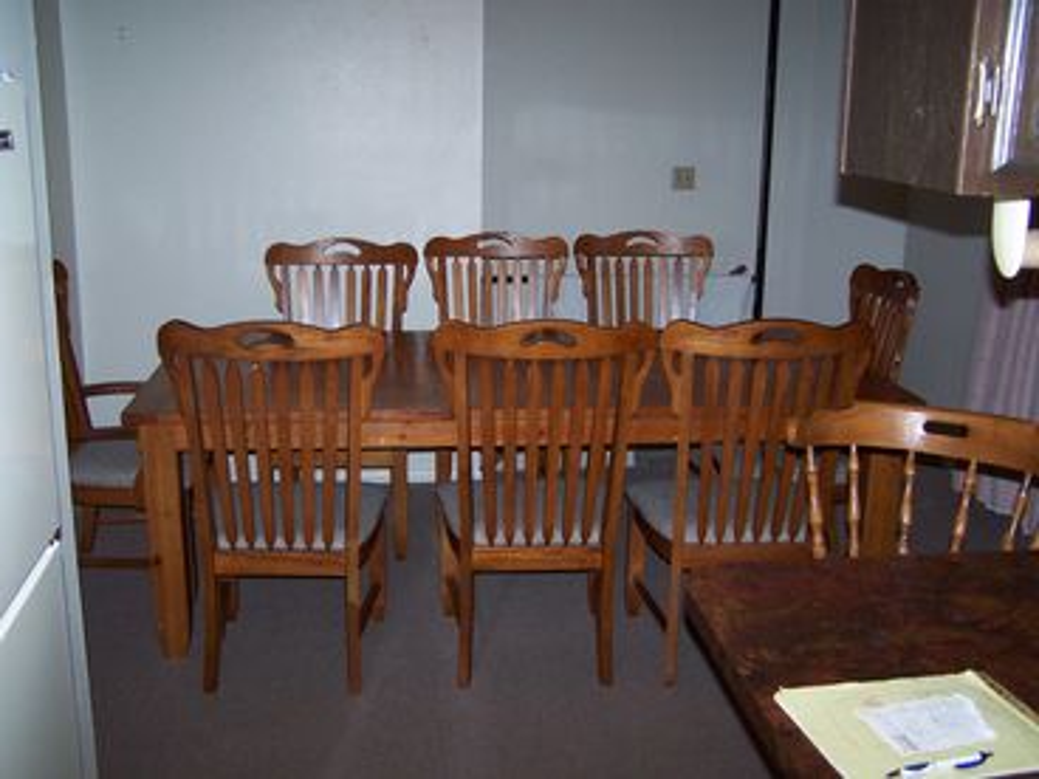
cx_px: 520
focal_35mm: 38
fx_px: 1141
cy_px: 390
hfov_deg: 49.0
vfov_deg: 37.7
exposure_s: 1/60
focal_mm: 6.3
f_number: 2.8
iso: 140
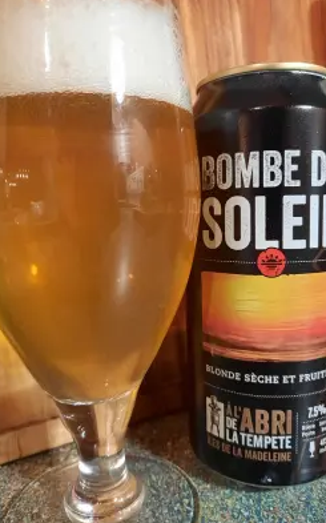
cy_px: 262
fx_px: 385
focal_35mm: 27
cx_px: 176
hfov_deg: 45.9
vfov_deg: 68.4
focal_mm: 4.6
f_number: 2
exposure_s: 1/30
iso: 320
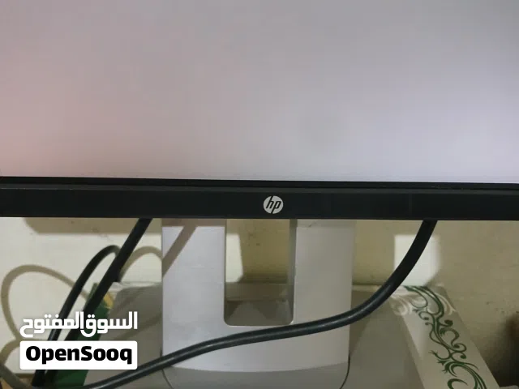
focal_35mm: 27
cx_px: 260
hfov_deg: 65.3
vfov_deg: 51.4
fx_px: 405
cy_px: 194
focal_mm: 4
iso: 1600
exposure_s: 1/14.3
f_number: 1.8
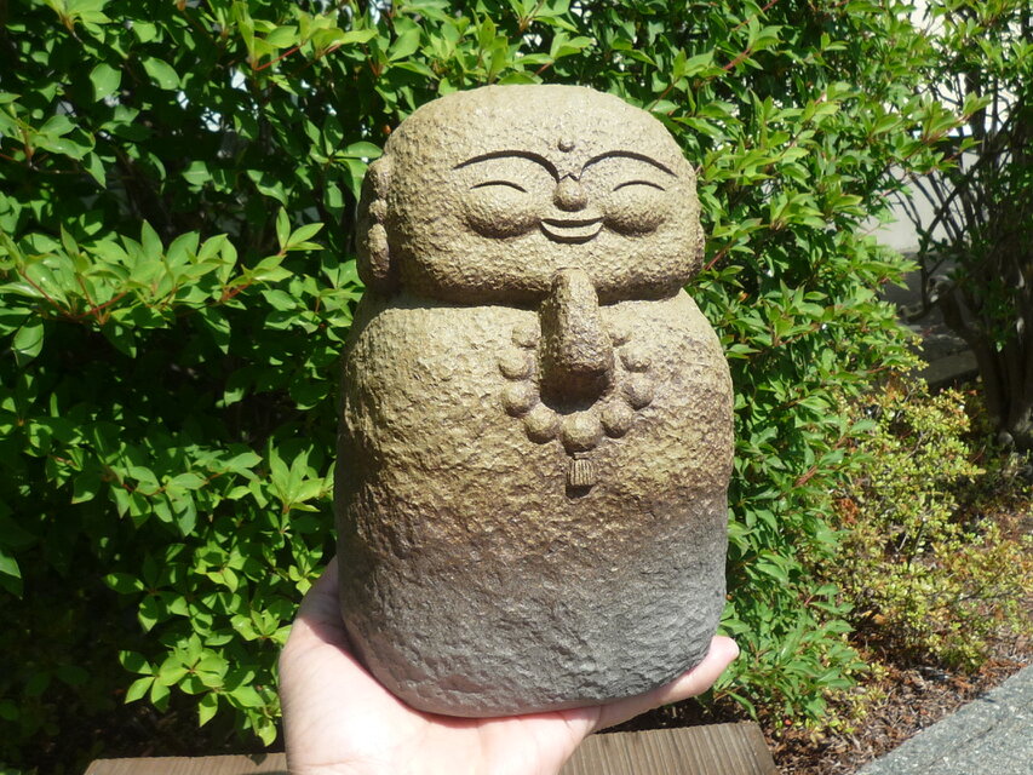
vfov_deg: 38.7
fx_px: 1104
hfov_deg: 50.1
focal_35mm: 37
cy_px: 388
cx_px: 516
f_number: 4
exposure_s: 1/500
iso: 100
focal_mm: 4.5
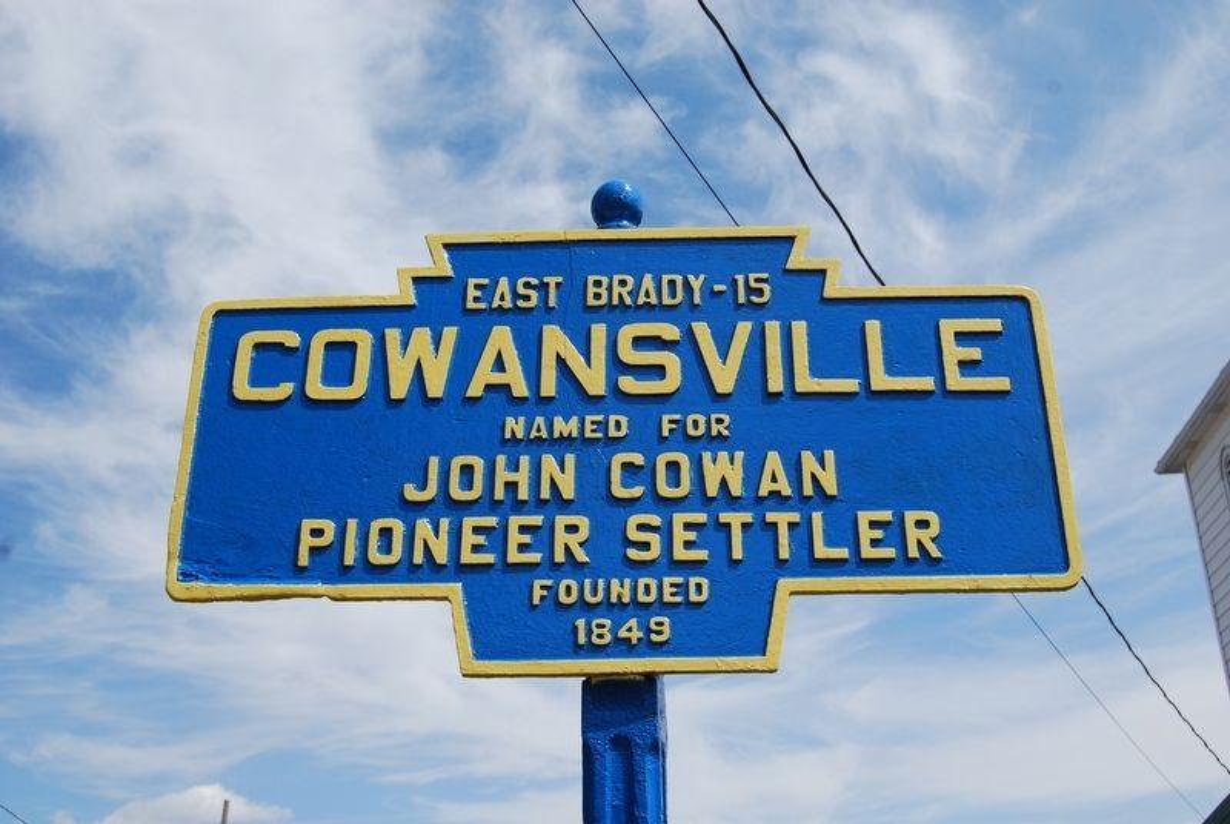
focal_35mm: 39
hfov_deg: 49.5
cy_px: 412
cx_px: 615
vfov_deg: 34.3
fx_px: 1334
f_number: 8
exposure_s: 1/250
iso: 100
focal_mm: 26
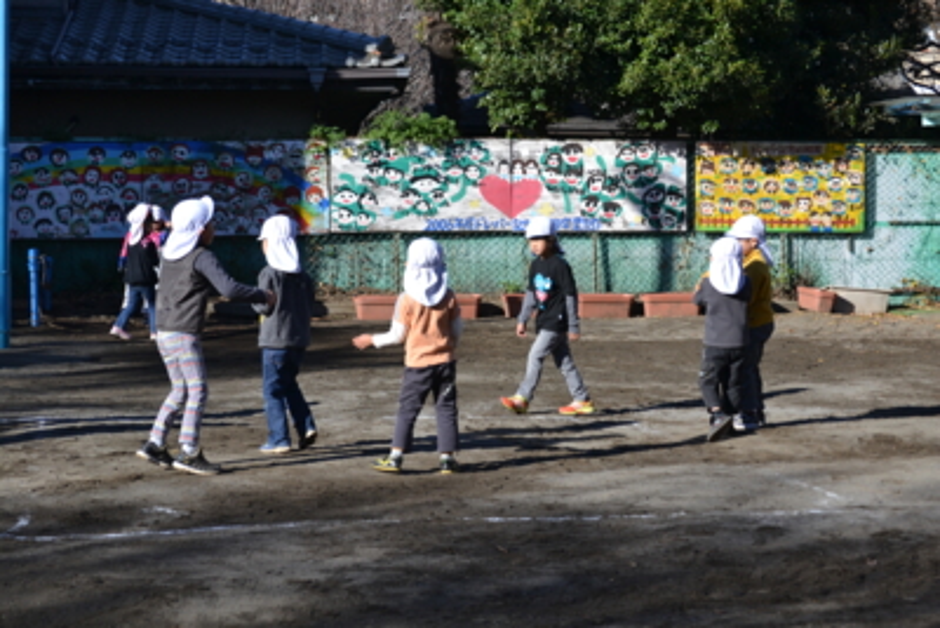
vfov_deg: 16.6
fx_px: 2155
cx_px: 470
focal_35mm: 82
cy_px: 314
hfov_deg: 24.6
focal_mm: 55
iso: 100
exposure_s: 1/200
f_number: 7.1
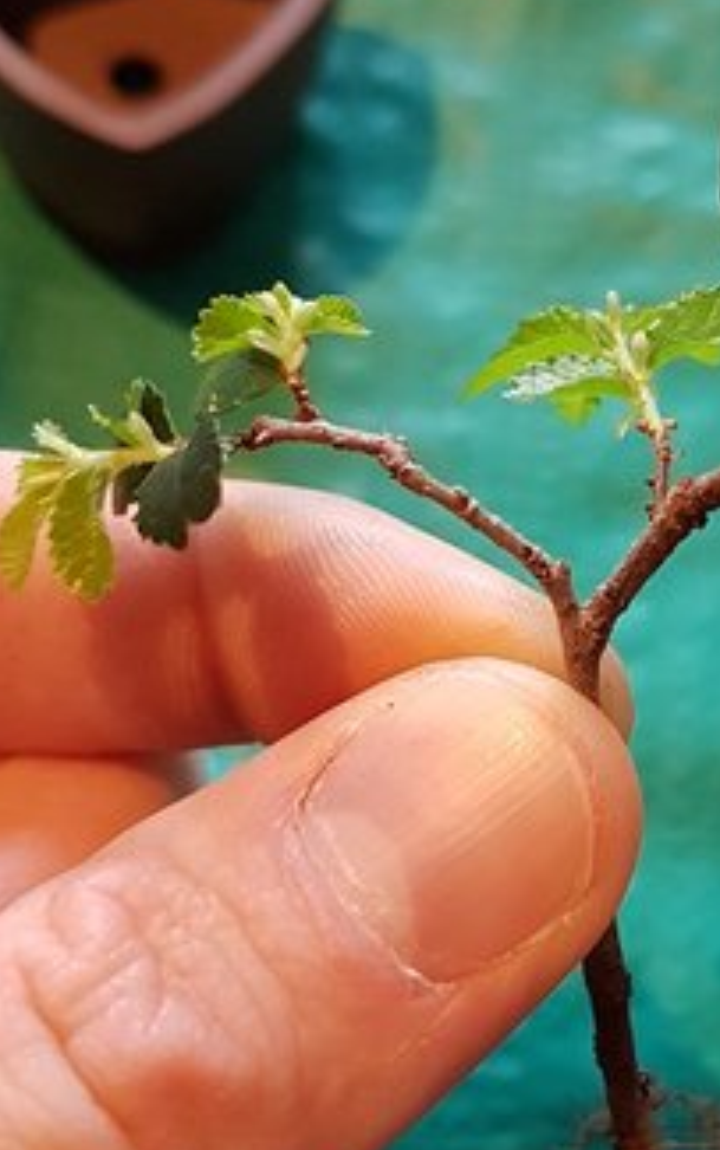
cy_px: 618
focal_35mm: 51
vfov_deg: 39.5
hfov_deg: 24.9
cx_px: 596
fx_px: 1598
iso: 200
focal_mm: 4.2
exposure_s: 1/33
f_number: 1.7
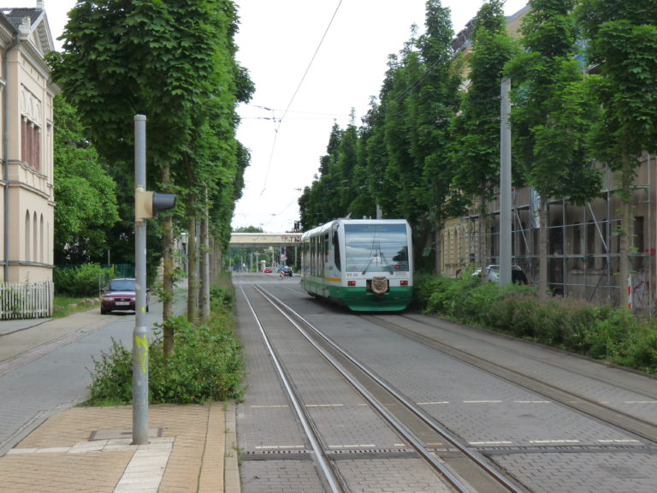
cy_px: 246
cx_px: 328
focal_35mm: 70
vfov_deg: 21.0
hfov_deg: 27.8
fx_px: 1329
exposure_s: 1/200
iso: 160
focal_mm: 12.4
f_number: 5
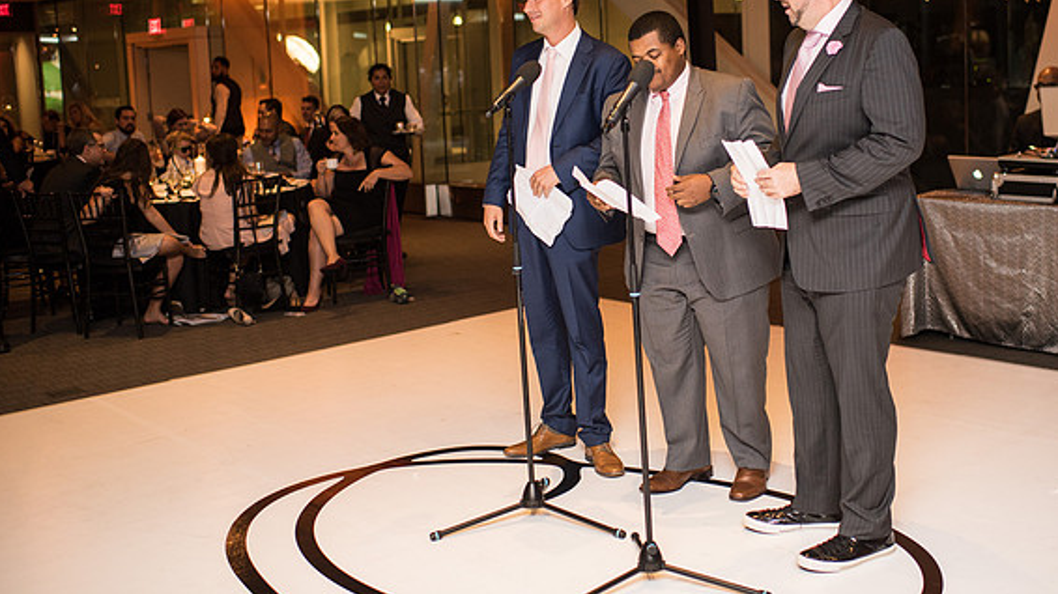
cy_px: 209
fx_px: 1206
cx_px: 612
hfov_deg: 47.2
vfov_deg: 27.6
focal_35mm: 43
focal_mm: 35
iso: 800
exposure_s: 1/200
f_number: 2
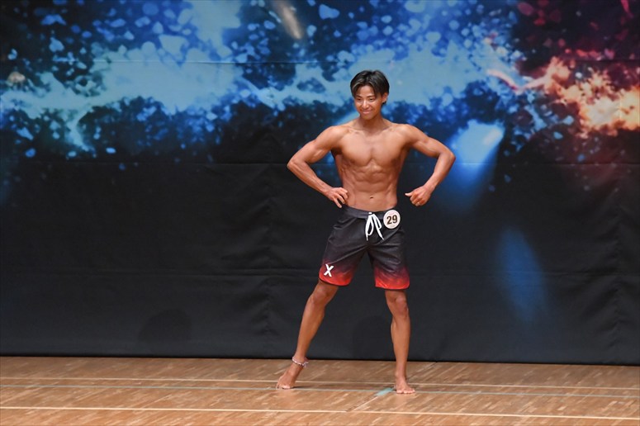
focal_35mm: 285
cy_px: 213
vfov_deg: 4.8
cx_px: 320
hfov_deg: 7.2
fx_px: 5064
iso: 8000
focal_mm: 190
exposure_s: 1/400
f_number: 5.6
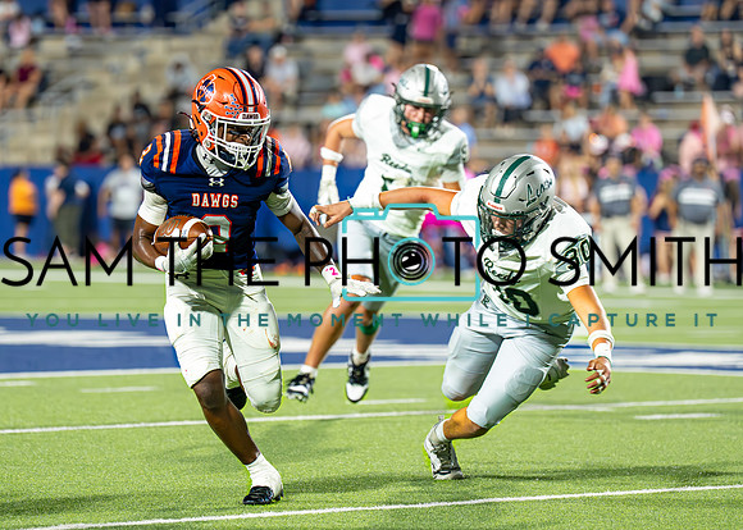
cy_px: 280
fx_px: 5261
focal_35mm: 249
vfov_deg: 5.8
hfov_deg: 8.1
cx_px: 292
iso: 3200
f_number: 2.8
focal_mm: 158
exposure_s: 1/1600
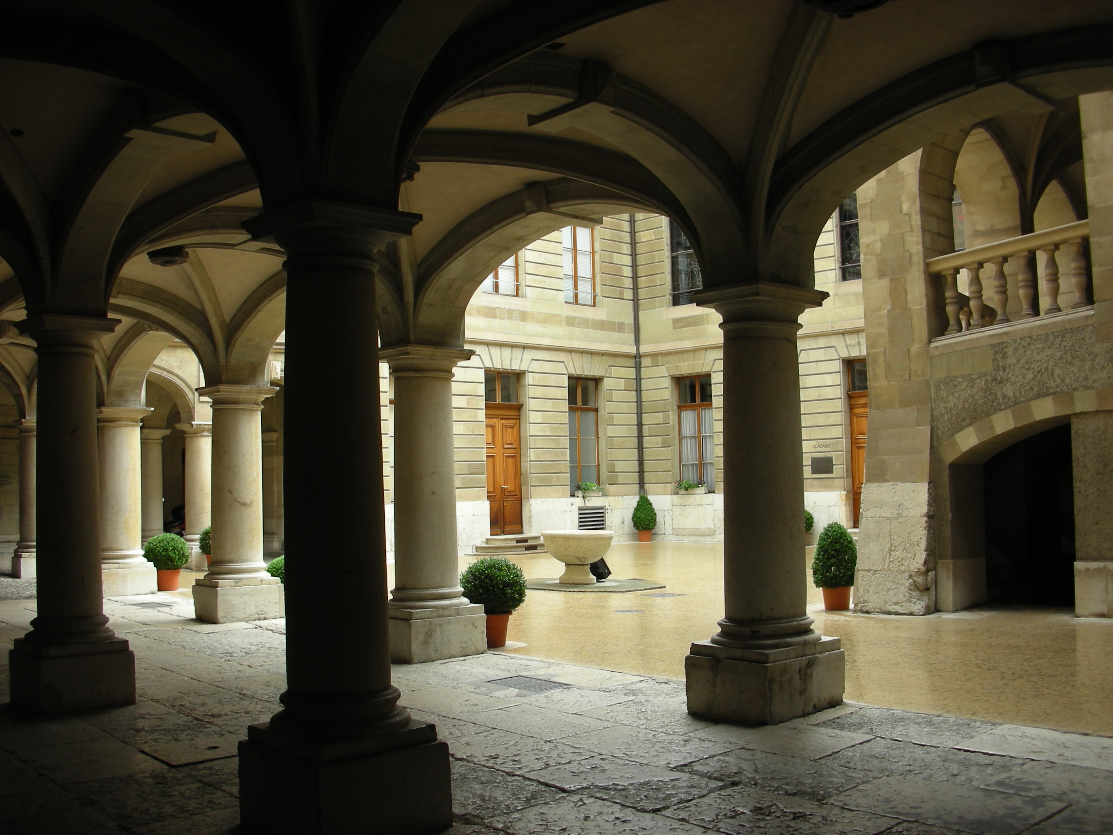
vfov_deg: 40.7
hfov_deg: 52.6
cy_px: 418
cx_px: 556
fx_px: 1125
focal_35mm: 35
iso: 50
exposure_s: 1/69.2
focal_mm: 5.8
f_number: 3
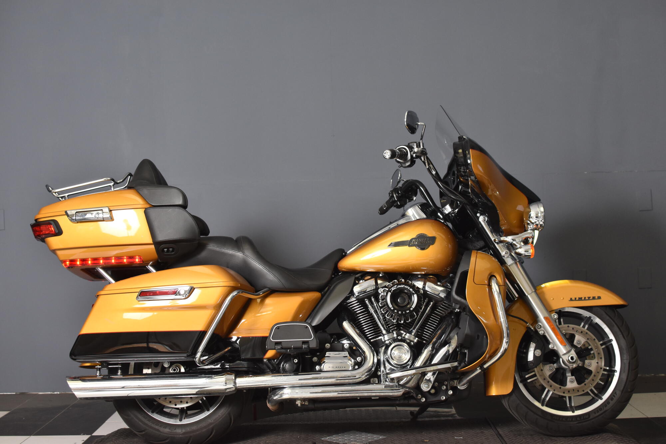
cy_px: 222
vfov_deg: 25.7
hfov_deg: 37.9
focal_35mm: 52
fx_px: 971
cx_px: 333
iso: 800
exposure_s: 1/160
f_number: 4.5
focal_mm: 35
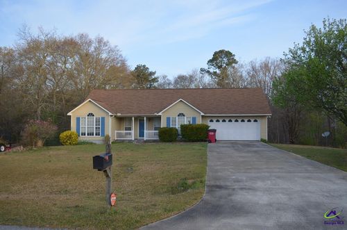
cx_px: 174
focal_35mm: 30
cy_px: 115
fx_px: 289
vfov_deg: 43.4
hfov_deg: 62.0
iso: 200
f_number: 3.8
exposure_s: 1/400
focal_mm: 20
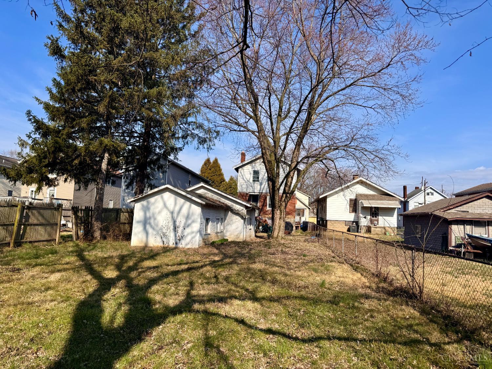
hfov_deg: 71.6
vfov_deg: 56.8
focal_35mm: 24
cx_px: 246
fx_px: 341
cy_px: 184
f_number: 1.78
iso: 80
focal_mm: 6.76
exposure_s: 1/4608
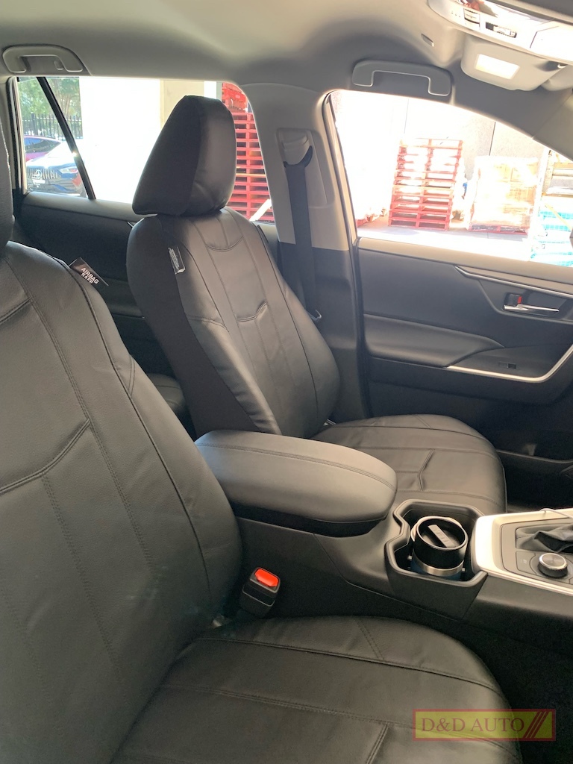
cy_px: 382
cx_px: 286
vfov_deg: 67.3
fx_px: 574
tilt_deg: -20.6
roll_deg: -5.0
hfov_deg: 53.1
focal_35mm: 26
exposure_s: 1/60
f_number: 1.8
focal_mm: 4.25
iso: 200
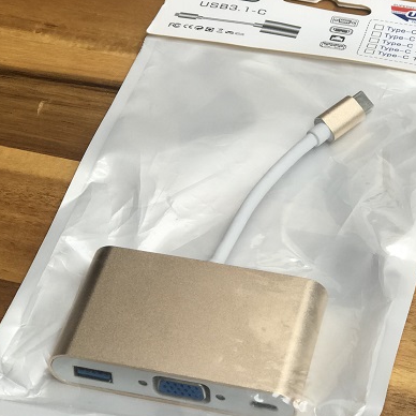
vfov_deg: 16.7
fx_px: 1414
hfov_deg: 16.7
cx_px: 267
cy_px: 187
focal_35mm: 104
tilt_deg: -45.3
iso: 20
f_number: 2.8
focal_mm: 6.6
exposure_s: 1/156
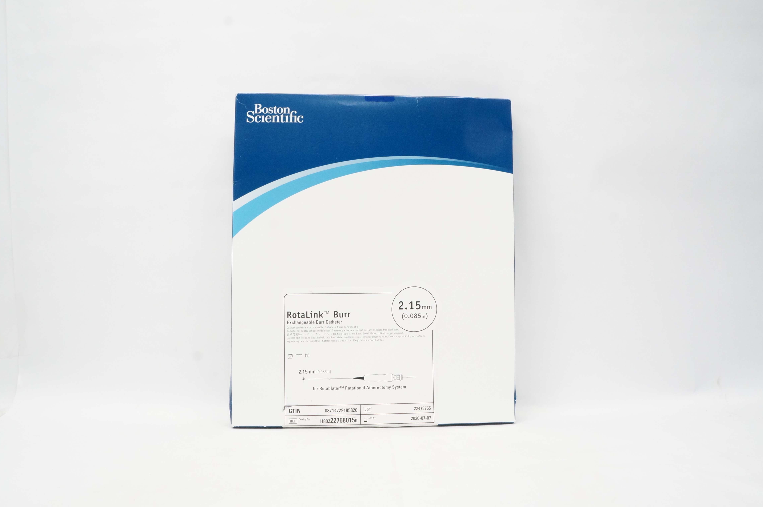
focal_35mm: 29
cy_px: 253
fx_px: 614
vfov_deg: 44.9
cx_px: 379
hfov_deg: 63.7
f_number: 11
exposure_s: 1/30
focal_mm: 18
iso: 1600
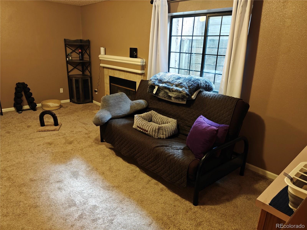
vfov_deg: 56.8
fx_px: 213
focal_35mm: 24
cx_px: 154
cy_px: 115
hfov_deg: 71.6
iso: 1600
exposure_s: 1/40
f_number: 1.8
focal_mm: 5.59
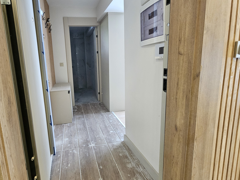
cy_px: 81
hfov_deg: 89.7
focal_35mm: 17
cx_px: 95
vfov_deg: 74.5
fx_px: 118
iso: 320
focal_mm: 2.2
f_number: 2.2
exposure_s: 1/33.3
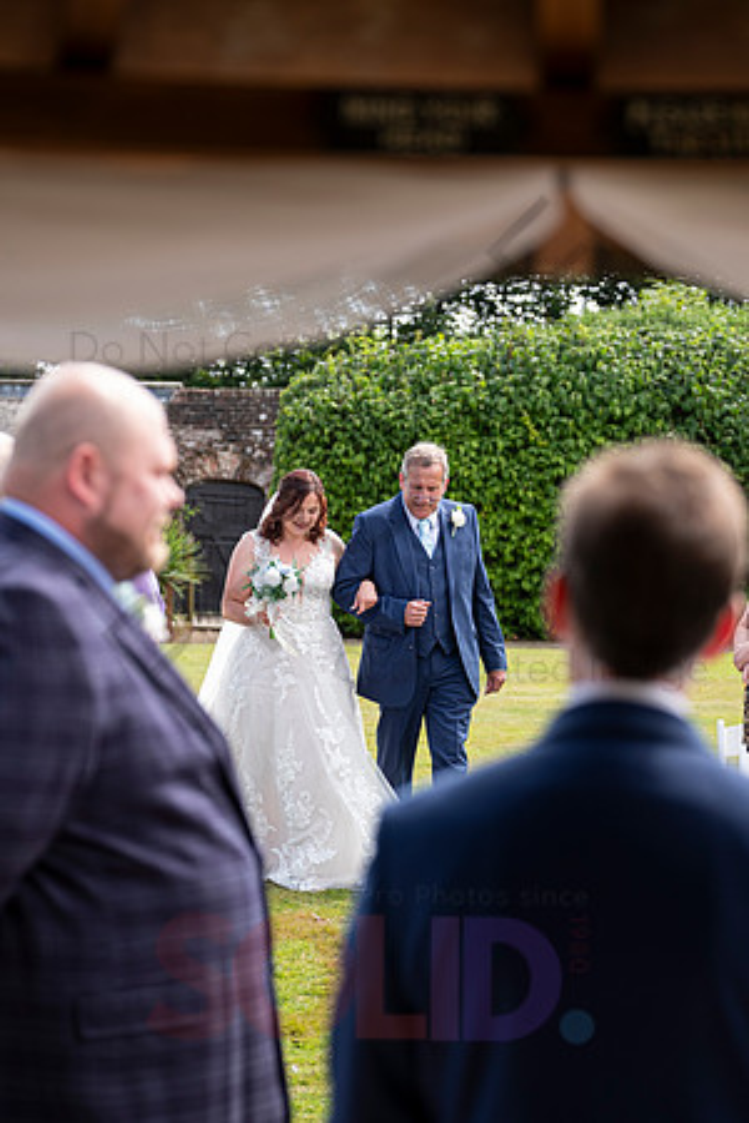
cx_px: 374
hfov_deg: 11.8
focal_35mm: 116
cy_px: 562
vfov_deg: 17.6
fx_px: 3620
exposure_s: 1/640
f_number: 3.2
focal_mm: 77.3
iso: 200
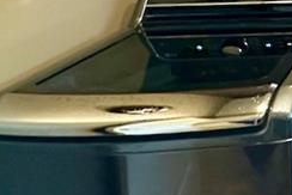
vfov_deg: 18.2
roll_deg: +1.5
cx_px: 497
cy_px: -142
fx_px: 495
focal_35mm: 61
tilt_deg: -2.3
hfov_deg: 22.6
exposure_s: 1/60
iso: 1000
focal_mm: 2.22
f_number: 2.2
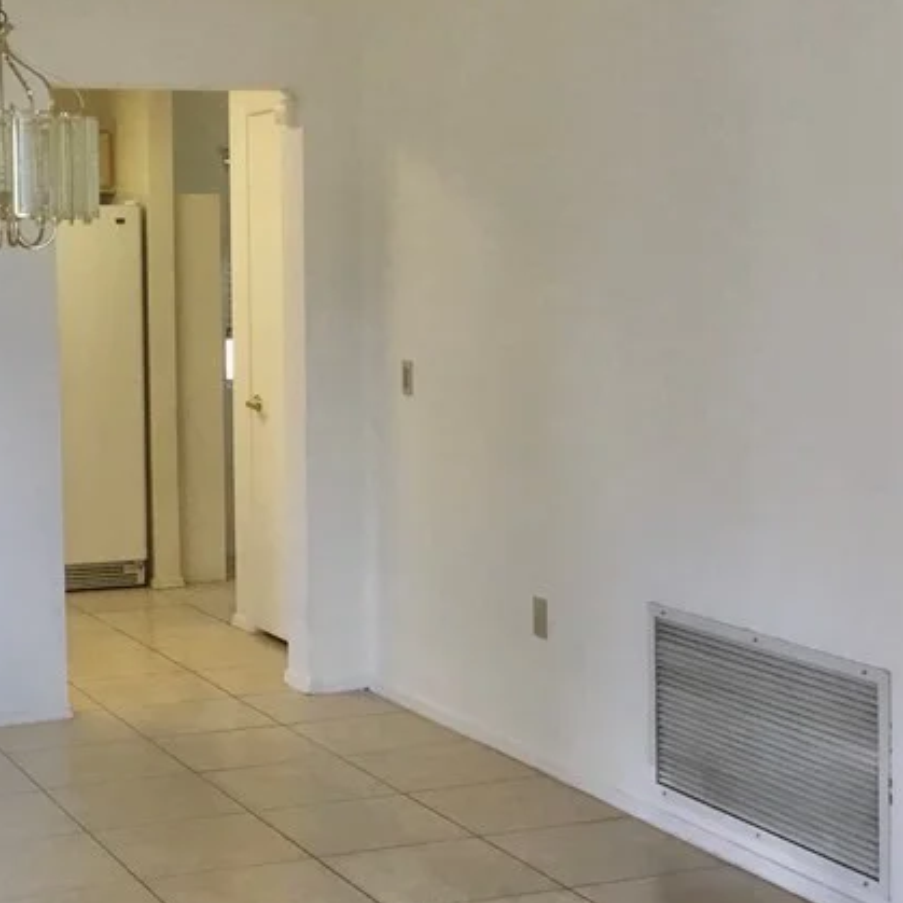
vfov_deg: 25.7
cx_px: 297
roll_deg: +0.9
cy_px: 427
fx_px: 1977
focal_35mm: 67
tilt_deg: -4.4
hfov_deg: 25.6
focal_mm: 3.3
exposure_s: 1/30
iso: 32
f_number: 2.4
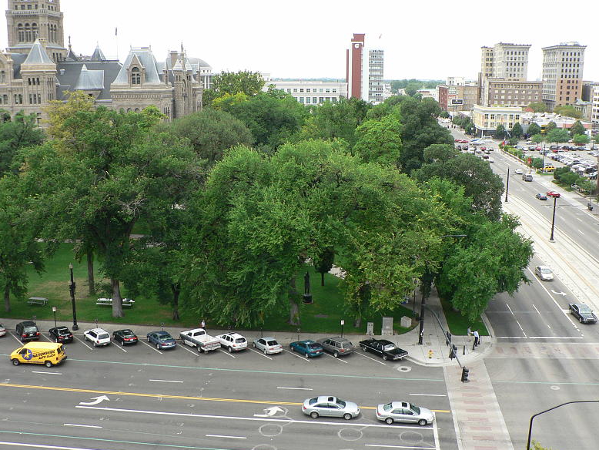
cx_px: 295
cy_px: 221
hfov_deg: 50.1
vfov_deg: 38.7
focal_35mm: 37
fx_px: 640
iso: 80
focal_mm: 6
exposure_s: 1/200
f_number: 4
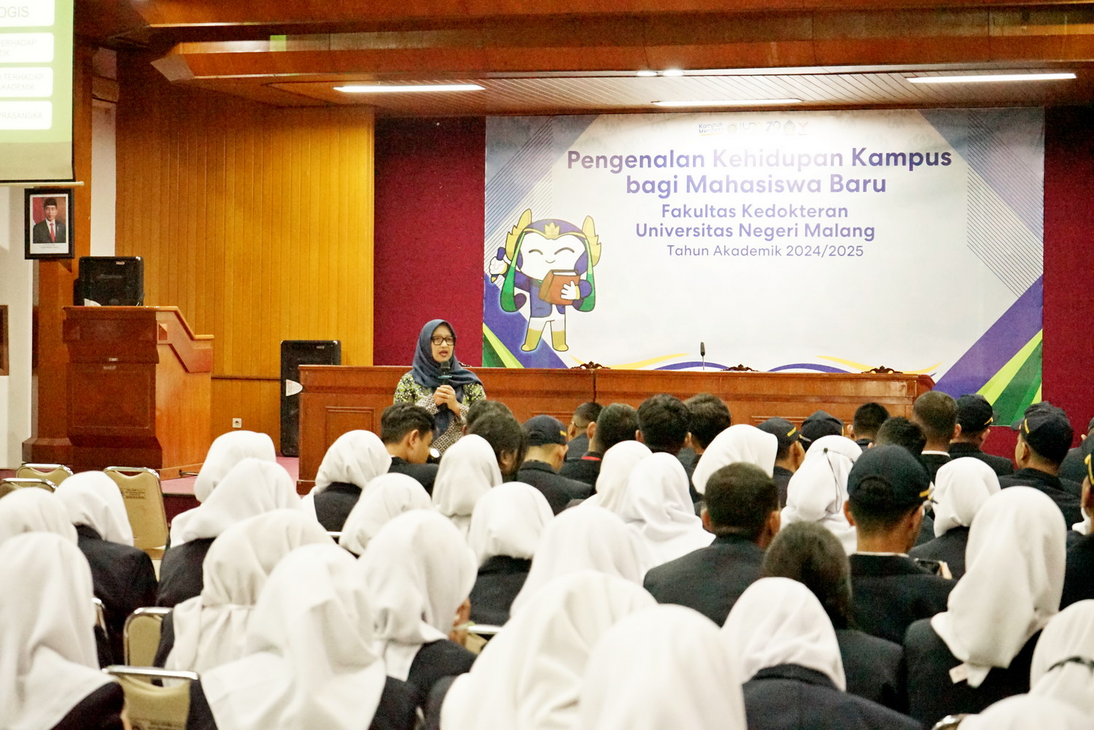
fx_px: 2127
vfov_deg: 19.5
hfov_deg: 28.8
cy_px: 365
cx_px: 547
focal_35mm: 70
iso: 12800
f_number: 5.6
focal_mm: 70
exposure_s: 1/80
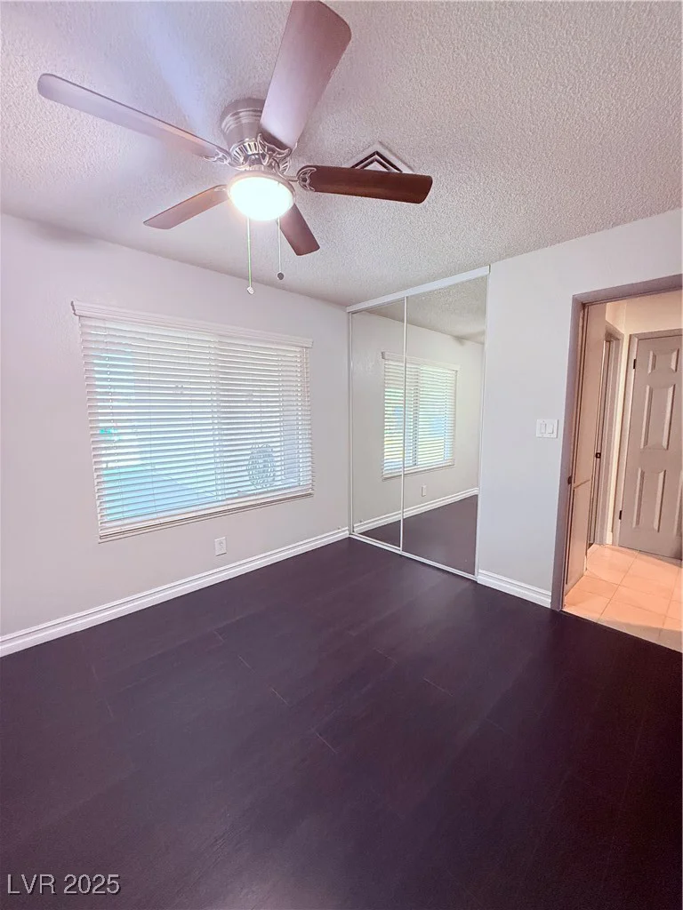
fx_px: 368
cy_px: 455
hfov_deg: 85.7
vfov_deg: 102.1
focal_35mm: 14
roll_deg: -0.1
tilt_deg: -6.3
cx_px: 342
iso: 640
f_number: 2.2
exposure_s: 1/60
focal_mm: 2.22
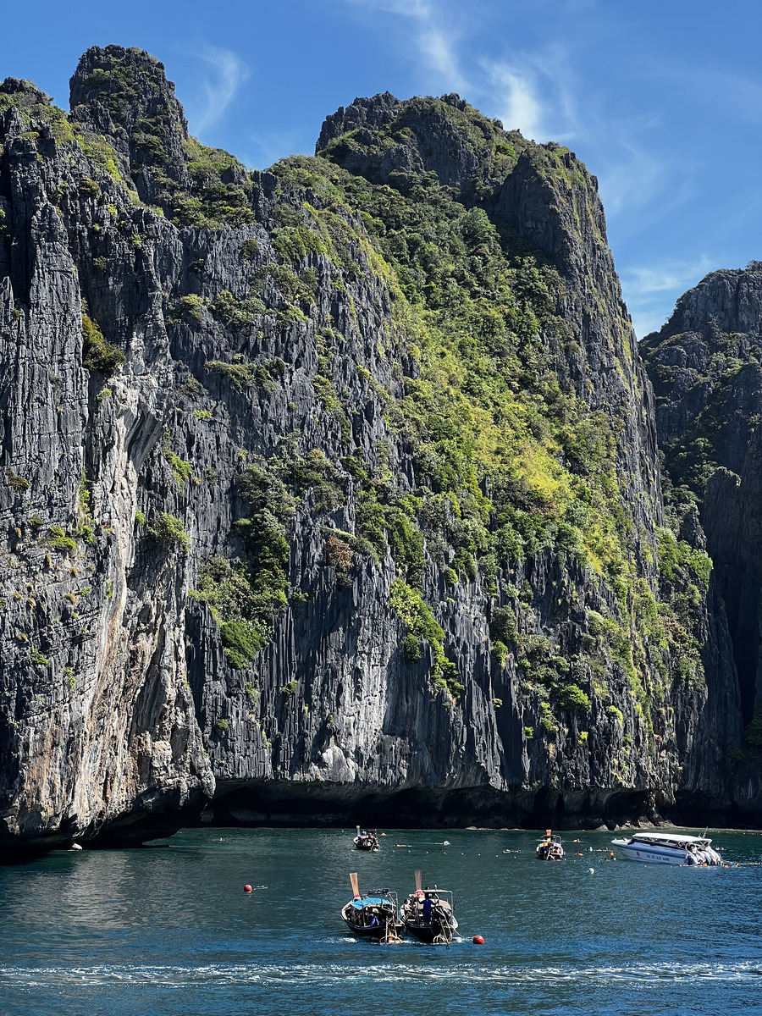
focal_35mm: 77
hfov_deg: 19.1
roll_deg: -2.6
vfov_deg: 25.3
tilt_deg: +8.1
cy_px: 508
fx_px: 2260
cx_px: 381
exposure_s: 1/442
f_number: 2.8
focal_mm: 9
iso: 32
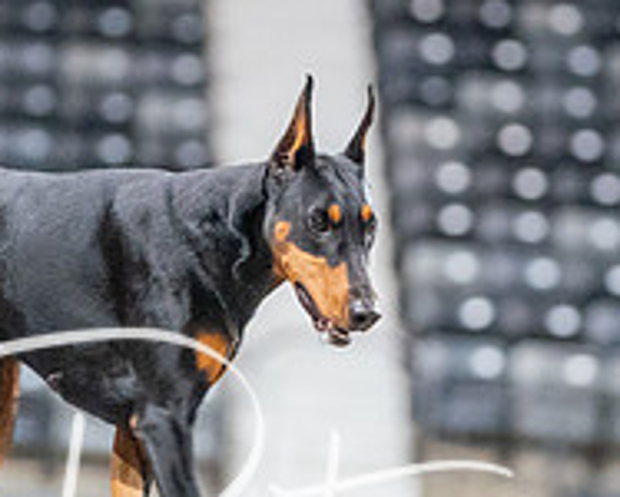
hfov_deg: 5.2
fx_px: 6833
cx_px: 302
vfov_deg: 4.2
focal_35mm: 372
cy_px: 214
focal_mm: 128
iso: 12800
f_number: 2.8
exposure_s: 1/250
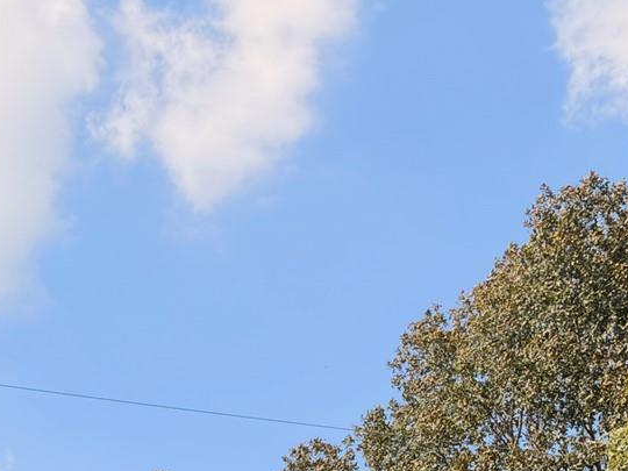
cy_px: 808
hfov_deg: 20.5
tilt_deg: +12.3
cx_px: -66
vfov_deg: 14.5
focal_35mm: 91
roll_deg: -2.0
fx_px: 1651
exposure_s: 1/2865
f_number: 1.8
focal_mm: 6.93
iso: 80
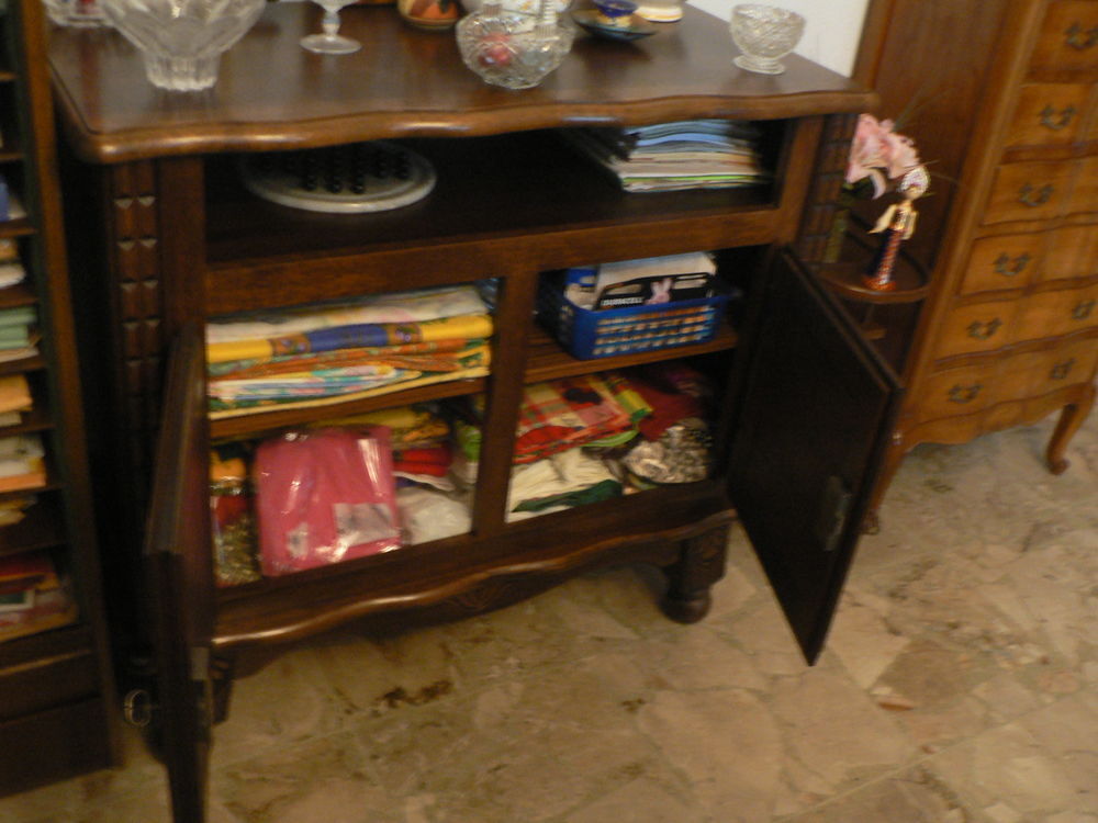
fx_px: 1142
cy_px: 412
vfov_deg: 39.7
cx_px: 549
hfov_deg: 51.4
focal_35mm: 36
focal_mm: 6
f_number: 2.8
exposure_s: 1/4
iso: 200
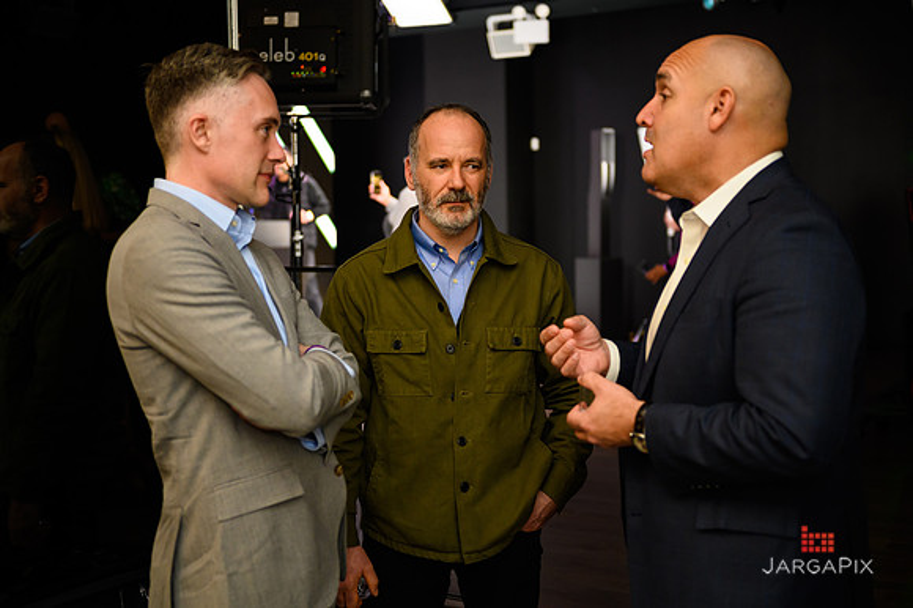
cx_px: 456
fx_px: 1217
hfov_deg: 41.1
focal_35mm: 48
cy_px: 304
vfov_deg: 28.0
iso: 1250
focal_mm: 48
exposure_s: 1/200
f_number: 3.2
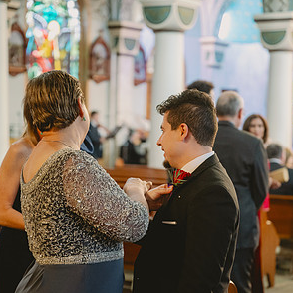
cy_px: 194
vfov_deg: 19.0
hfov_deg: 19.1
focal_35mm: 91
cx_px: 145
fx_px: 871
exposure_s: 1/80
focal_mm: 70
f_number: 2.8
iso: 4000
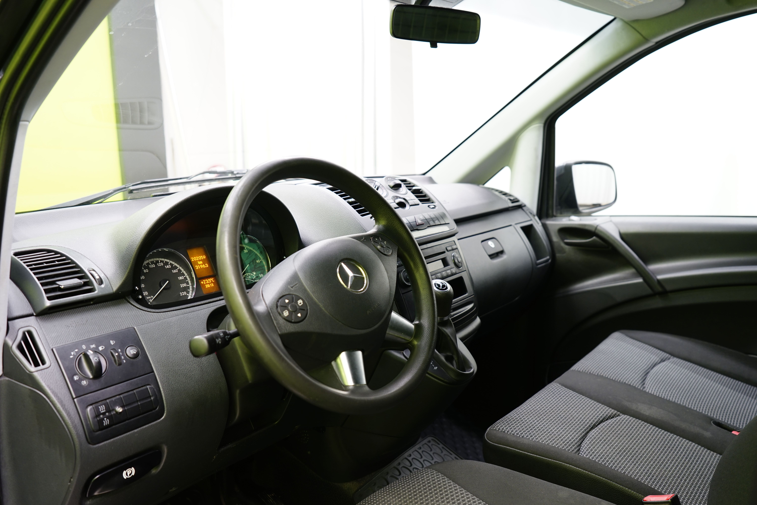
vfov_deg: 45.0
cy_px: 252
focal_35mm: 29
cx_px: 378
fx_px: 610
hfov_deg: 63.7
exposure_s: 1/10
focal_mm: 29
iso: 400
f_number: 4
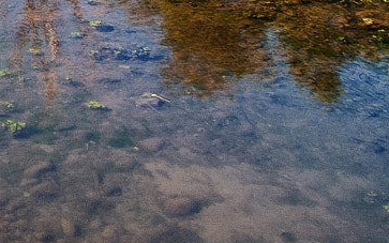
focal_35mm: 81
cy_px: -266
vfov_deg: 13.5
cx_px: -160
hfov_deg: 22.0
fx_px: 859
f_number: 20
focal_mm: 12
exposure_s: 1/8
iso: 100
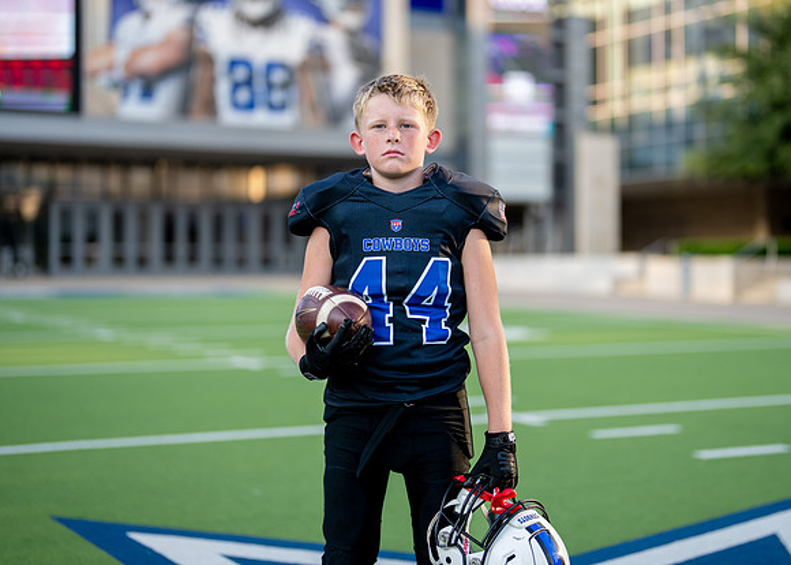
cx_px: 422
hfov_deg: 31.2
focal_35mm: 63
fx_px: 1417
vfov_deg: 22.5
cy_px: 243
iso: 100
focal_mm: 50
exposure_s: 1/2000
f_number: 1.2
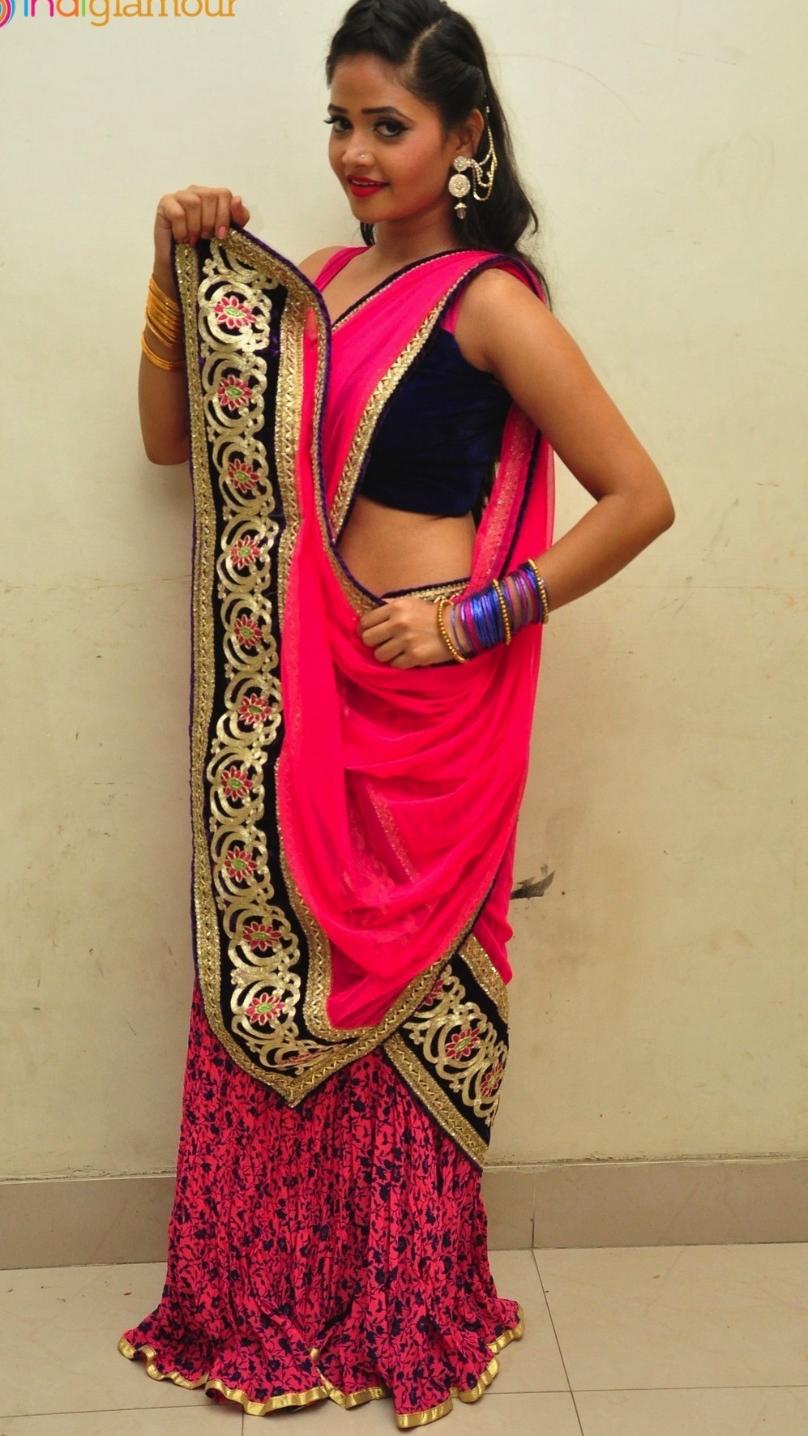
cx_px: 447
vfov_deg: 42.9
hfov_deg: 24.9
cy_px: 708
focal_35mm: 48
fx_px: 1828
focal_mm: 30
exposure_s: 1/125
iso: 1600
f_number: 7.1
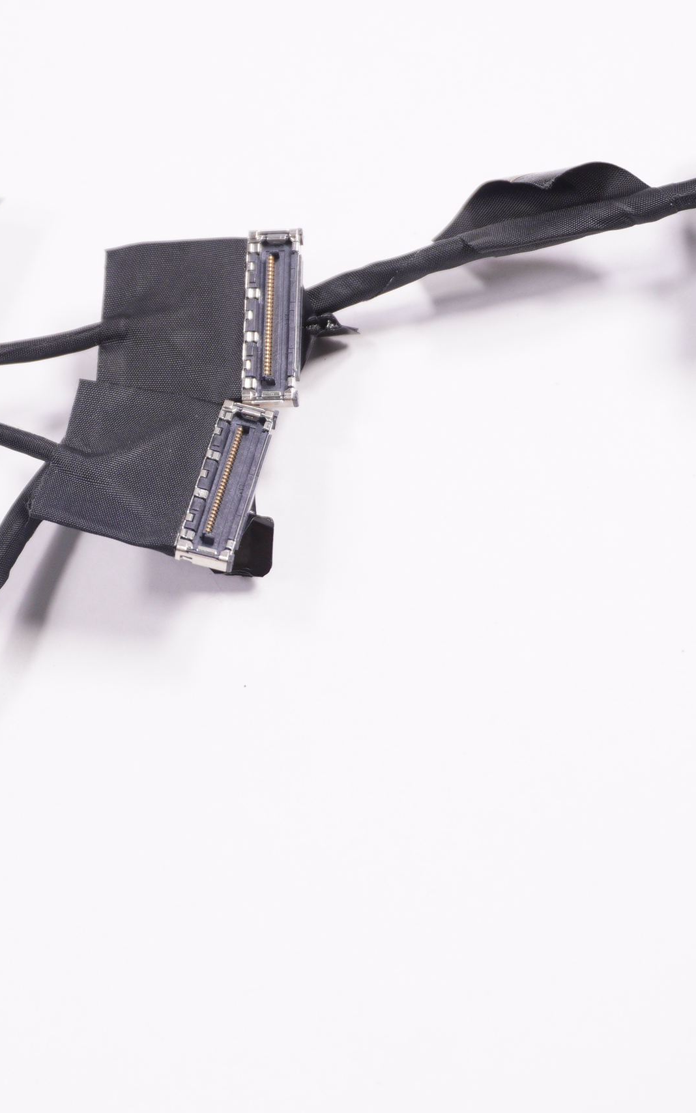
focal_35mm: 105
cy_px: 511
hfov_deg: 12.4
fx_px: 3182
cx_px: 35
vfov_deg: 19.8
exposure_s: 1/160
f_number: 5.6
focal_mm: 39
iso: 320
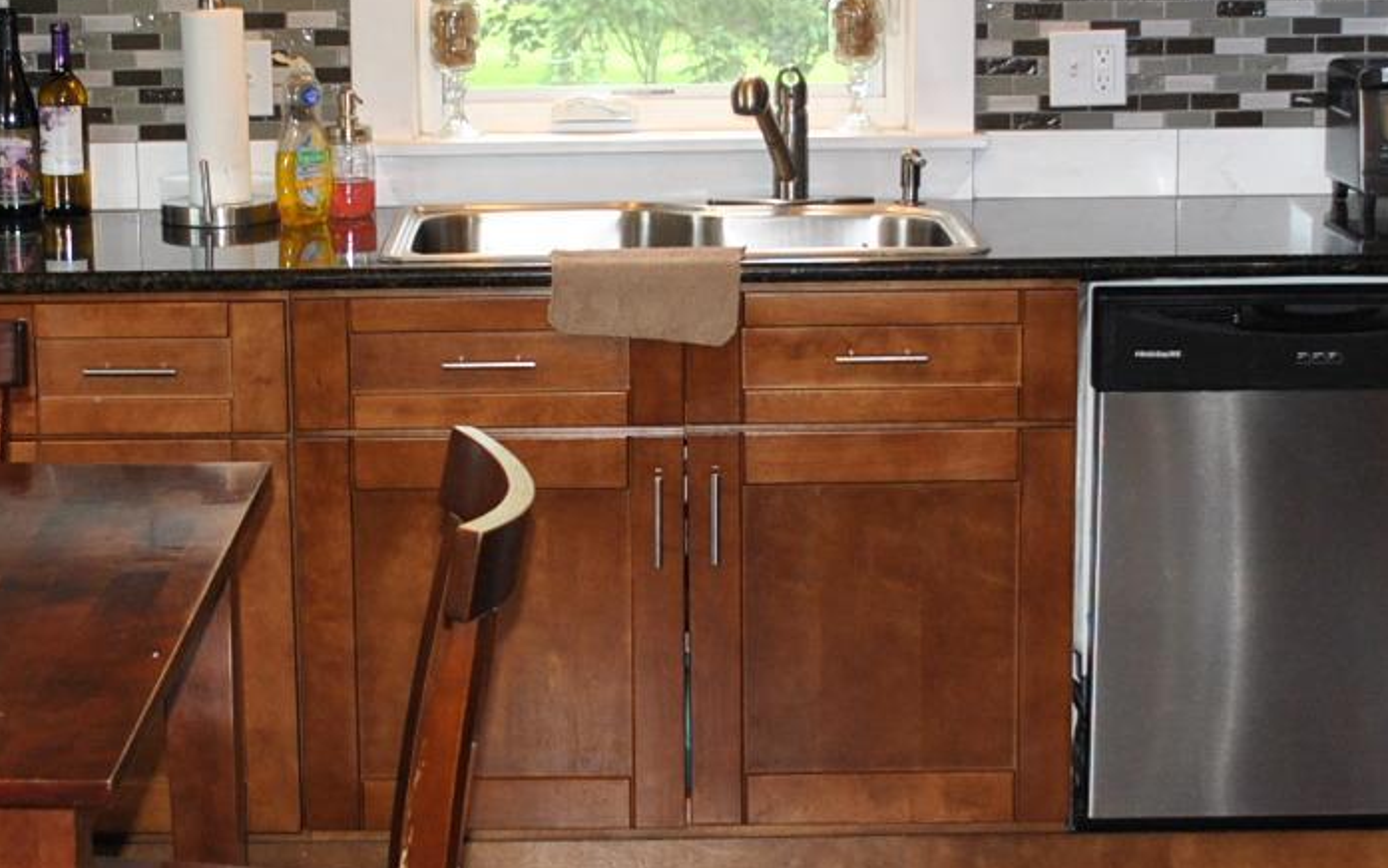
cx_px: 615
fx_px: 3216
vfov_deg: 15.4
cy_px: 448
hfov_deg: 24.3
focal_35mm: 85
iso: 200
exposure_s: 1/60
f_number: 3.8
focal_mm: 20
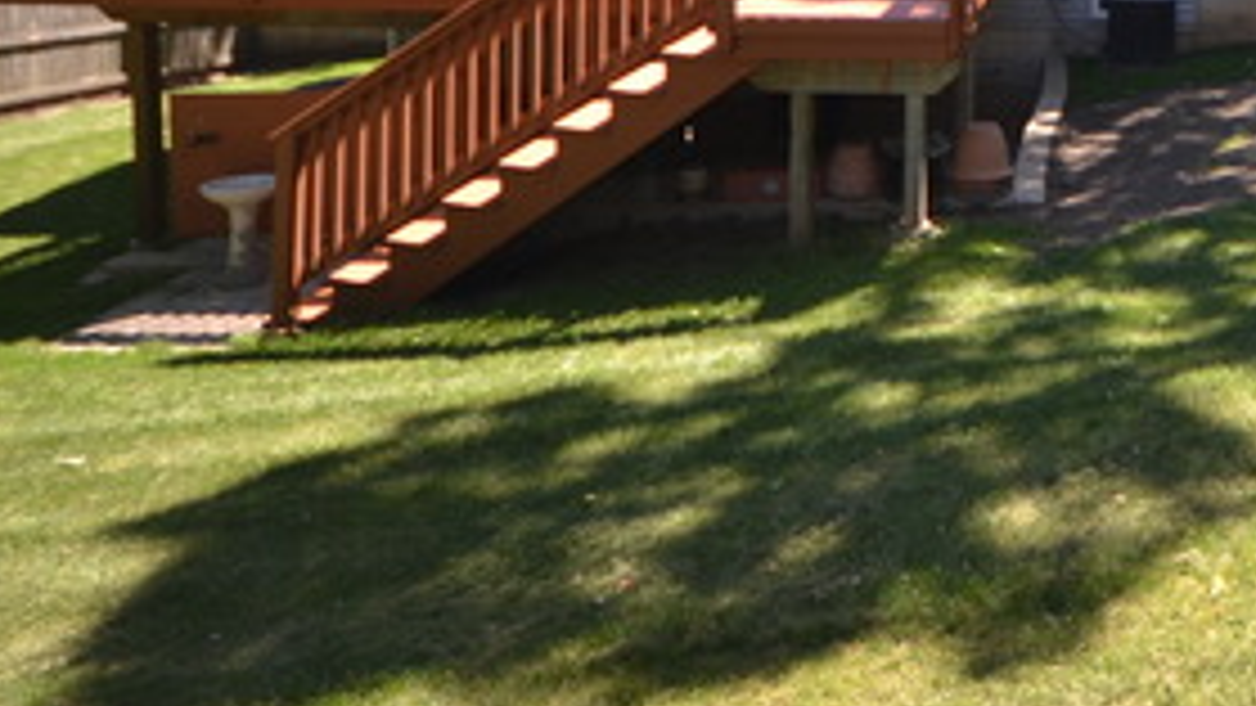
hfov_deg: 47.4
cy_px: -169
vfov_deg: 28.1
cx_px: 1211
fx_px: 1199
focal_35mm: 36
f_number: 4
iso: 100
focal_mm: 10
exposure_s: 1/125
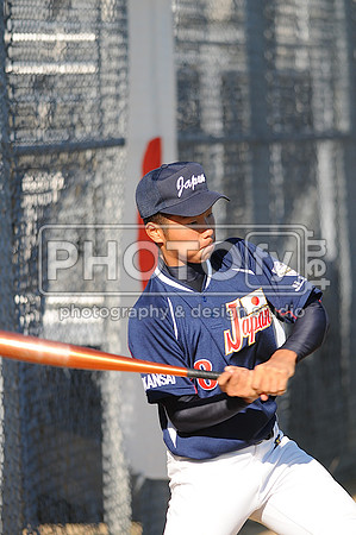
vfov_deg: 4.6
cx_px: 178
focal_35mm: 450
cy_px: 268
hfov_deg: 3.0
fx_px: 6690
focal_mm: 300
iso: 200
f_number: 4
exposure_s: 1/1000
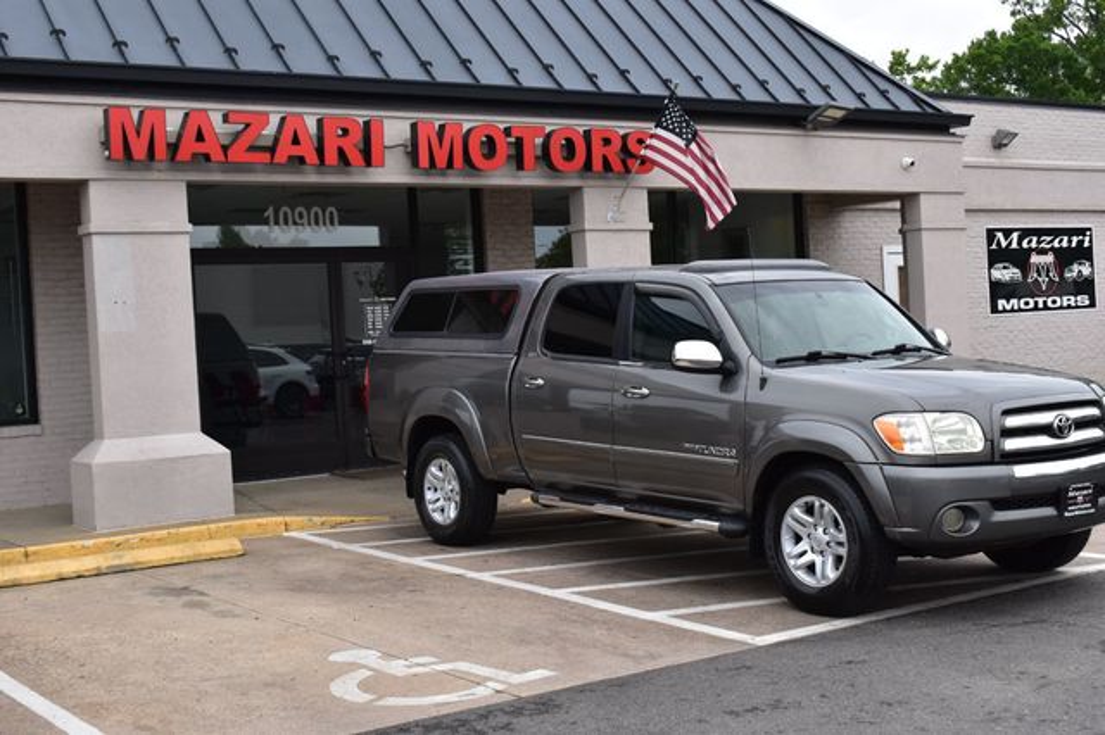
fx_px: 1473
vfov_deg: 28.0
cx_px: 552
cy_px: 368
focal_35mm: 48
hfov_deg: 41.1
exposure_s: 1/250
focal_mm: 32
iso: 400
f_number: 10
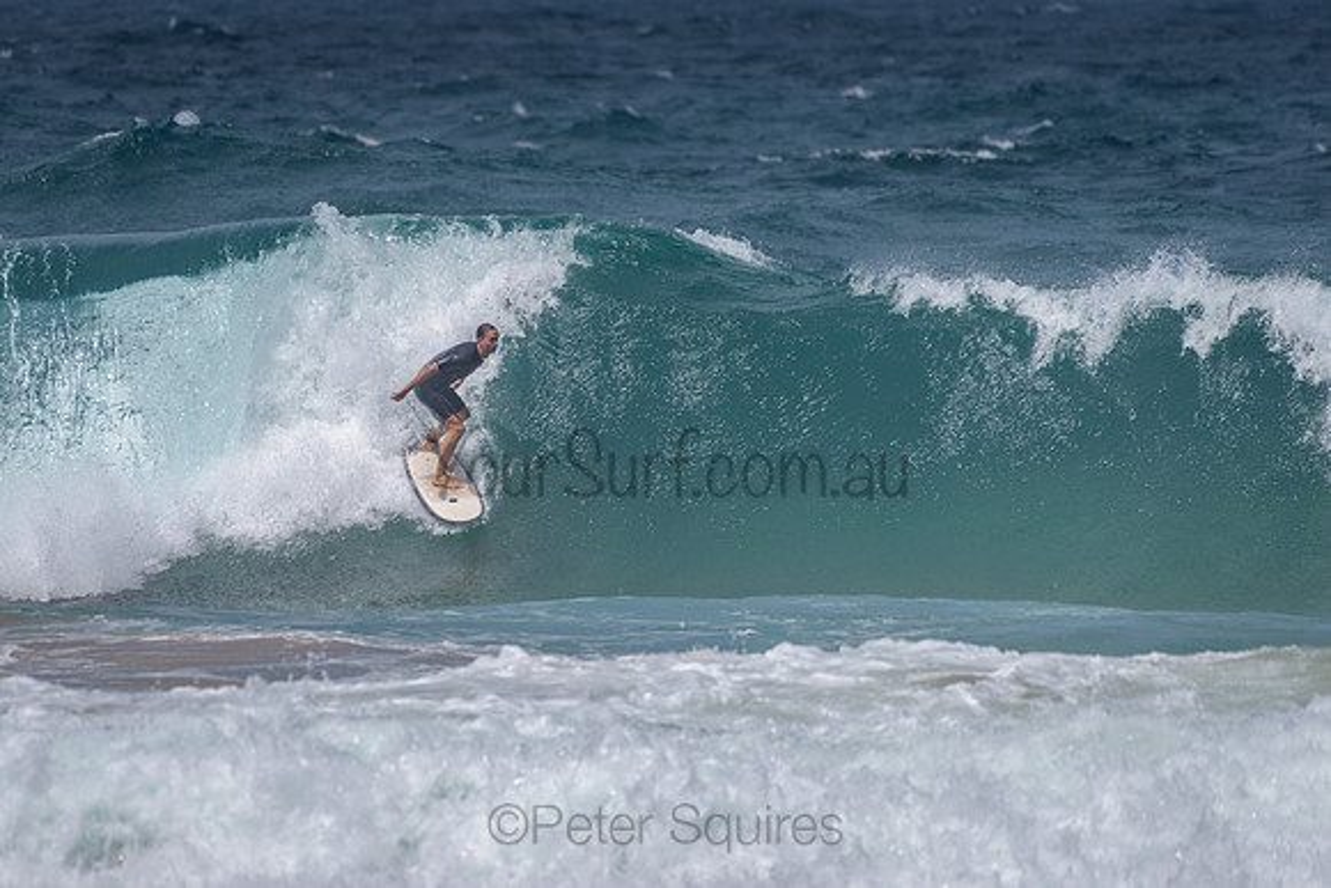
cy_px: 380
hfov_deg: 3.4
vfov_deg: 2.2
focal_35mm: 613
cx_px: 545
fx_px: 22681
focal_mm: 500
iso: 64
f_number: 5.6
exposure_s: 1/2000
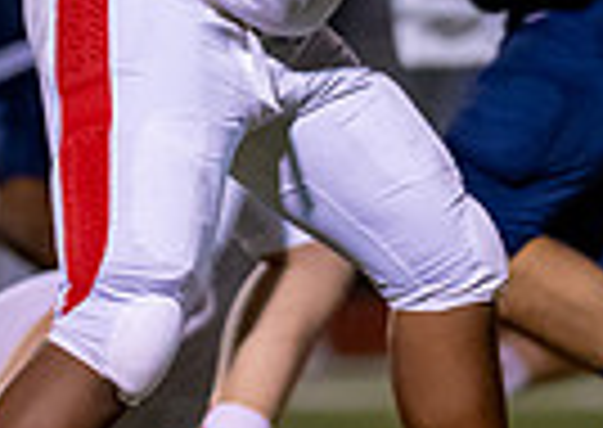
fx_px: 15255
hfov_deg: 2.3
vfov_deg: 1.6
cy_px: -53
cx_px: 399
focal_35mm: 893
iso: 3200
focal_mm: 135
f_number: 1.8
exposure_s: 1/1600
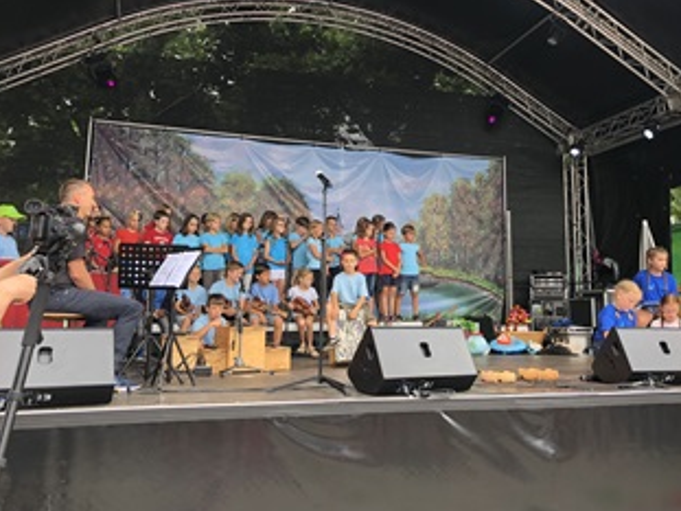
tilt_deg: +9.0
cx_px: 401
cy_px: 213
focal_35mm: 36
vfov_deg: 39.5
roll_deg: +0.9
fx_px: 708
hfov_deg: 51.1
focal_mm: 3.99
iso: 32
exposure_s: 1/120
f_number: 1.8
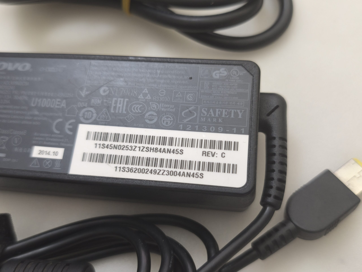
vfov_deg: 40.7
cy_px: 136
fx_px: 366
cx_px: 181
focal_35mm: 35
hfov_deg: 52.6
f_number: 1.6
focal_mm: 6.57
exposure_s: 1/50
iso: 800
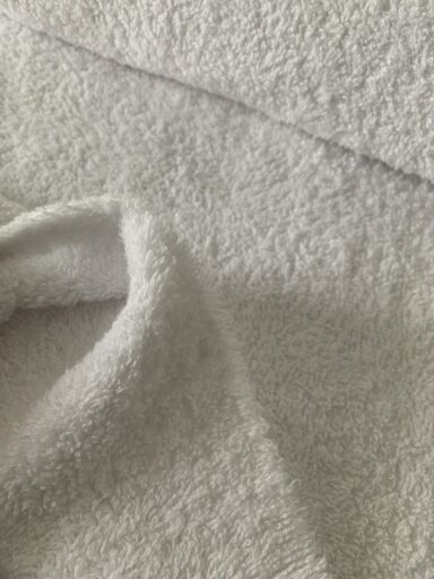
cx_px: 217
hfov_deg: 53.1
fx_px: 435
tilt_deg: -68.0
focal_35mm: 26
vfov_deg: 67.3
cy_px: 290
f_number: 1.8
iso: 250
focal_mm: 4.25
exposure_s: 1/60
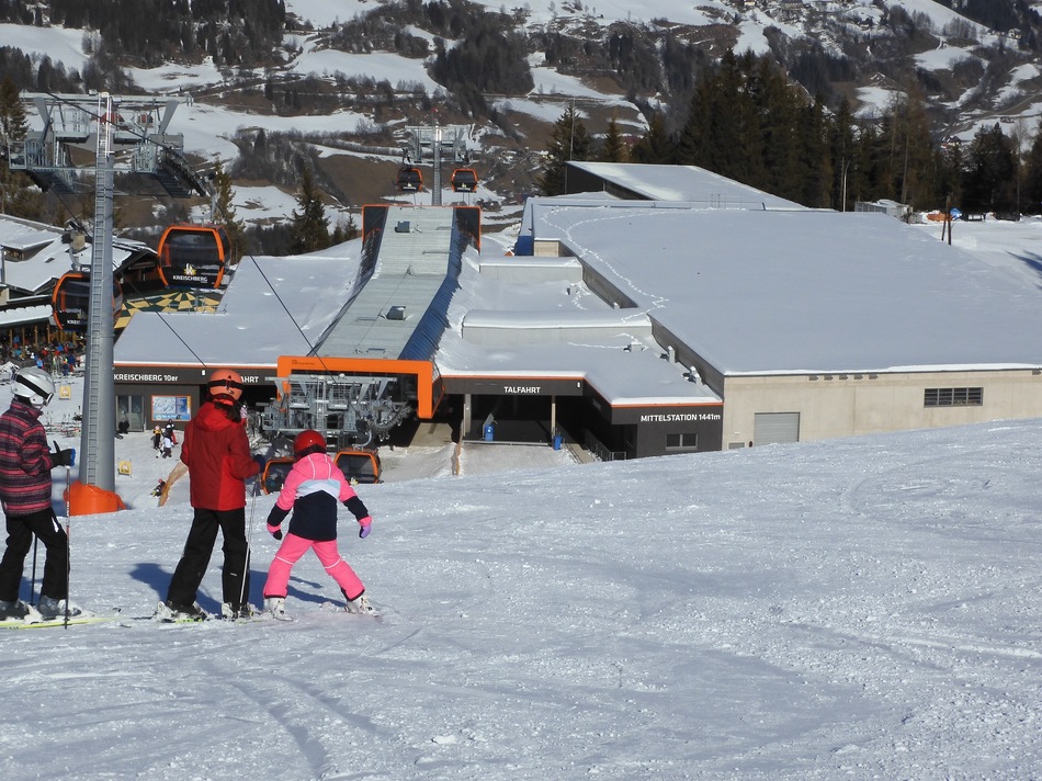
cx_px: 521
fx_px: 2859
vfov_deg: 15.6
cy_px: 390
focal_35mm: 95
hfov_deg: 20.7
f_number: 5.6
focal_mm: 16.9
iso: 100
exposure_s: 1/1600
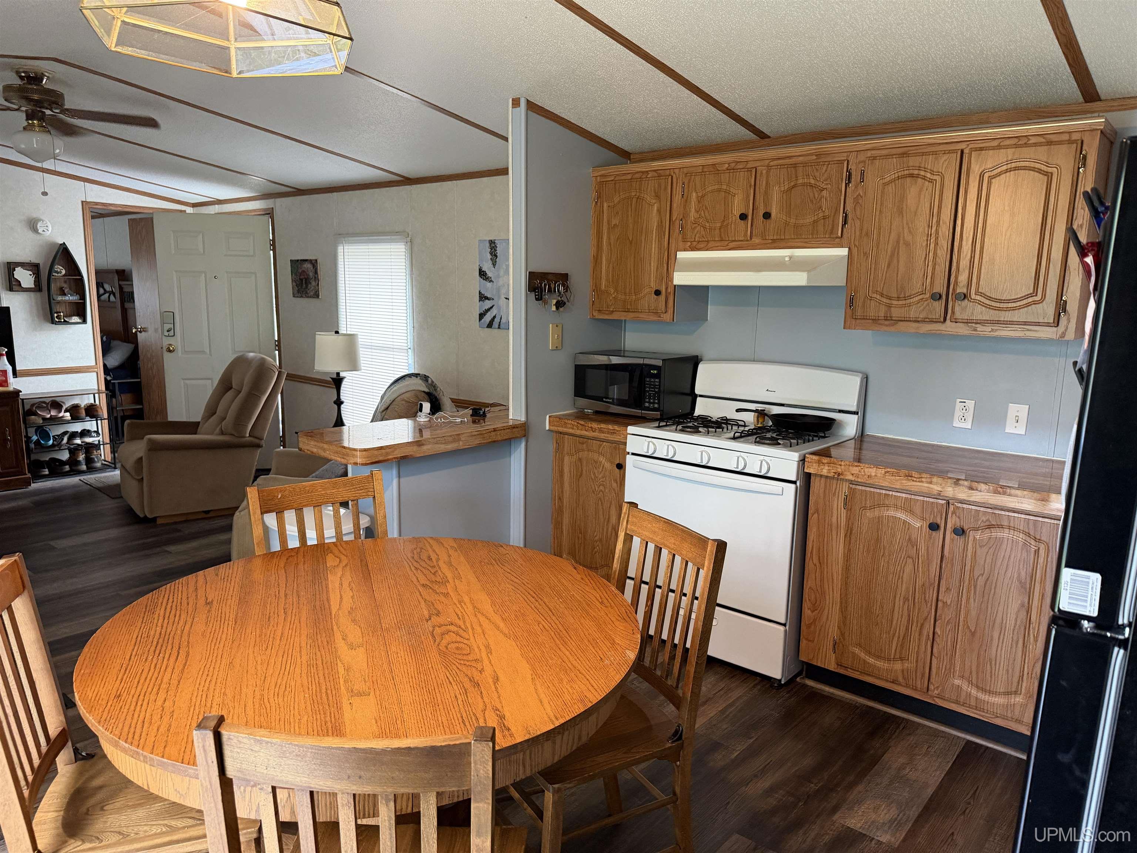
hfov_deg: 71.6
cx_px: 568
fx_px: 788
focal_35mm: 24
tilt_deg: -8.4
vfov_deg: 56.8
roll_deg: -0.9
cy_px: 426
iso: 400
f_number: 1.78
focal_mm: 6.76
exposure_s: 1/60
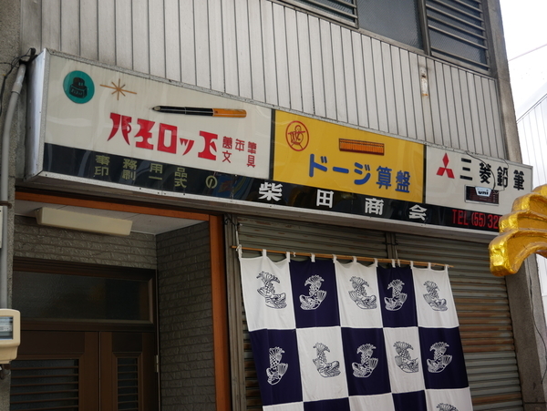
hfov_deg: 41.2
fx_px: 727
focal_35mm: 46
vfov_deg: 31.6
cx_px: 274
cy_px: 206
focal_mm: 23
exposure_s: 1/80
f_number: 4.3
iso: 200
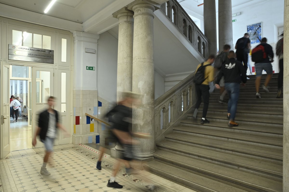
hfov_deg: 73.8
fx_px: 193
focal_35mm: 24
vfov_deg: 53.1
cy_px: 96
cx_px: 144
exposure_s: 1/6
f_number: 13
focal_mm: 24
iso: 1000
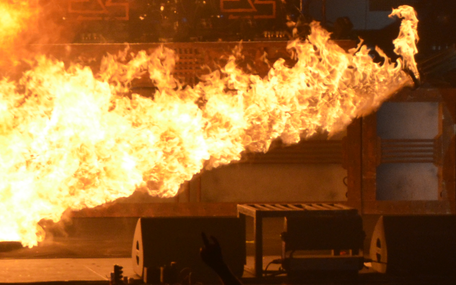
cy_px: 11
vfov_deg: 2.7
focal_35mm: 490
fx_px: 6088
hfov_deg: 4.3
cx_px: 17
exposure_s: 1/400
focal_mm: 92
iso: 640
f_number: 5.6
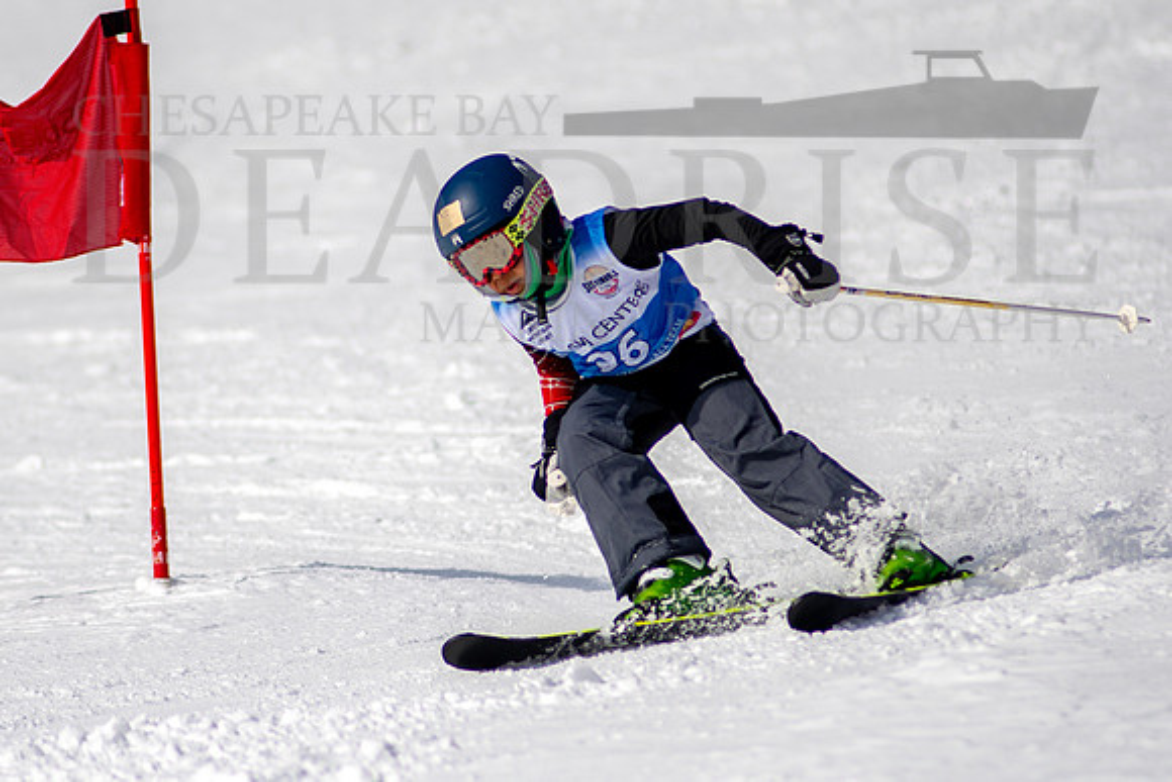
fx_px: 21639
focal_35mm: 665
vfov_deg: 2.1
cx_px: 438
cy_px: 403
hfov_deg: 3.1
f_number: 2.8
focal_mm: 300
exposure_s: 1/6400
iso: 100
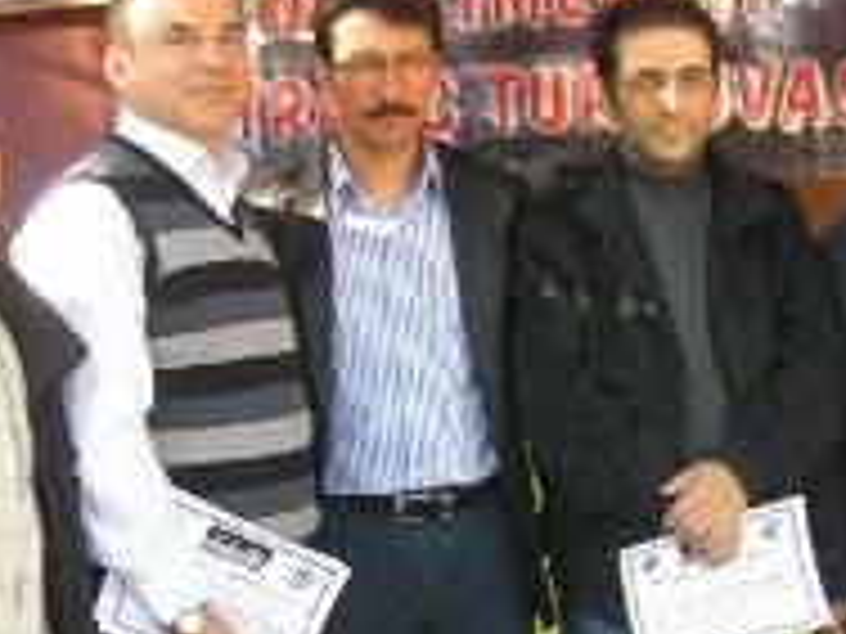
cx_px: 531
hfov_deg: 24.1
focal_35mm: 81
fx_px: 1980
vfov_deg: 17.8
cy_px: 612
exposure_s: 1/31
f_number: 3.5
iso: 50
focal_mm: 6.8
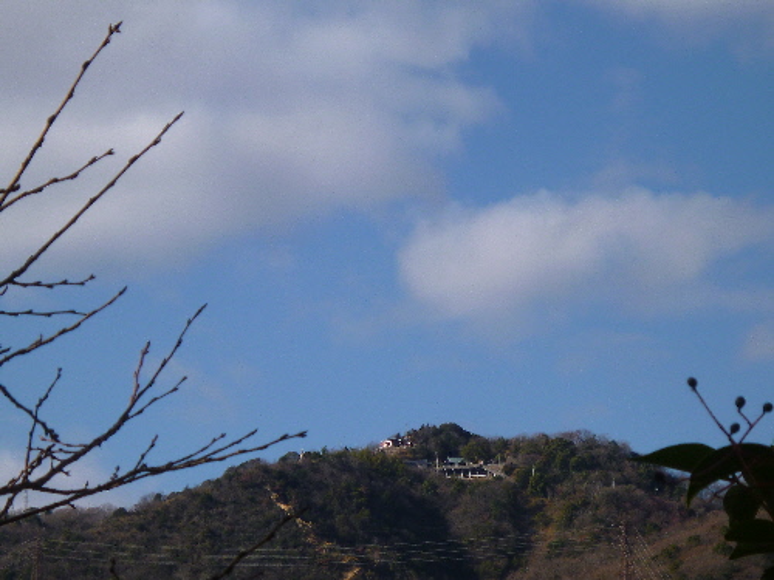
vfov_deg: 9.9
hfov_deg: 13.2
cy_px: 290
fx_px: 3354
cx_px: 387
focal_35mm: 150
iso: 100
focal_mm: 21.5
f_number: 5.9
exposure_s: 1/500
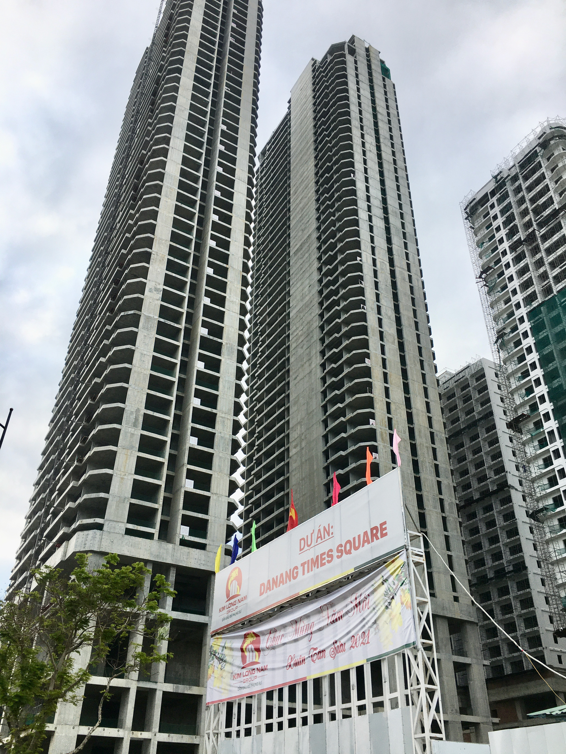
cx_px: 283
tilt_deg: +34.9
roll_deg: -1.1
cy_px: 377
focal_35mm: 29
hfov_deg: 48.2
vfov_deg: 61.7
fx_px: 632
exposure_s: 1/718
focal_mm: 4.15
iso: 25
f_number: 2.2
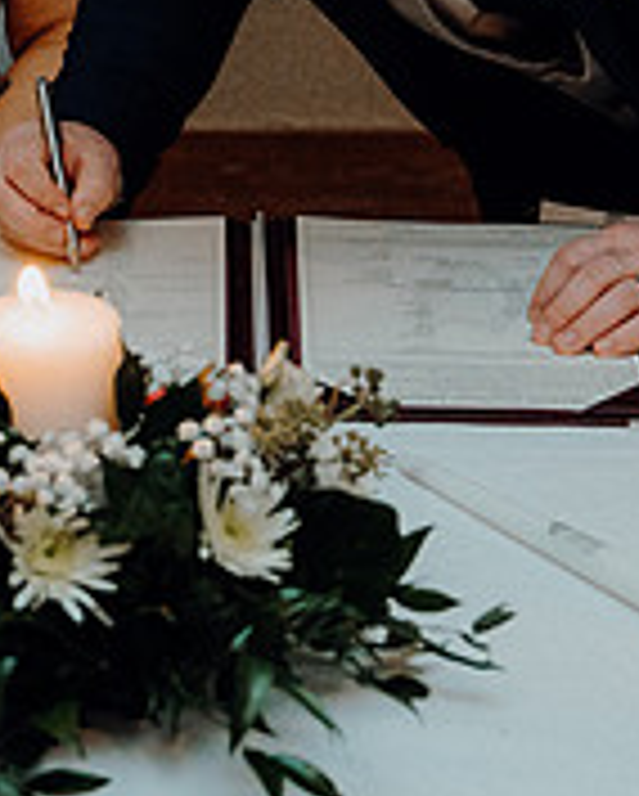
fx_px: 2832
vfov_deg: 15.7
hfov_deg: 12.7
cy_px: -20
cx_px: -9
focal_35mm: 120
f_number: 3.5
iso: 2500
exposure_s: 1/160
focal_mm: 39
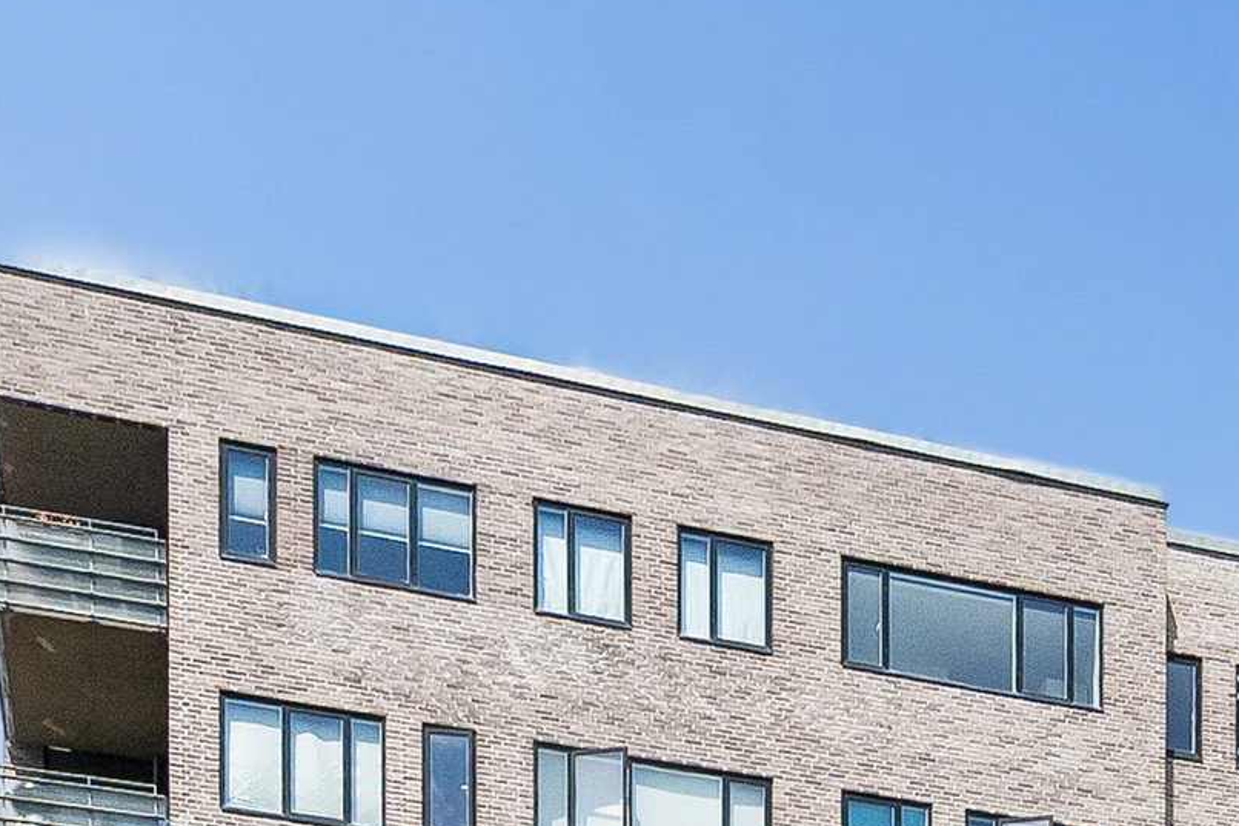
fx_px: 2305
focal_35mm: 67
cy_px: 1006
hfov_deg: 29.3
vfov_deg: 19.1
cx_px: 1019
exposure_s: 1/500
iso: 200
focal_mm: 12
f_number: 10
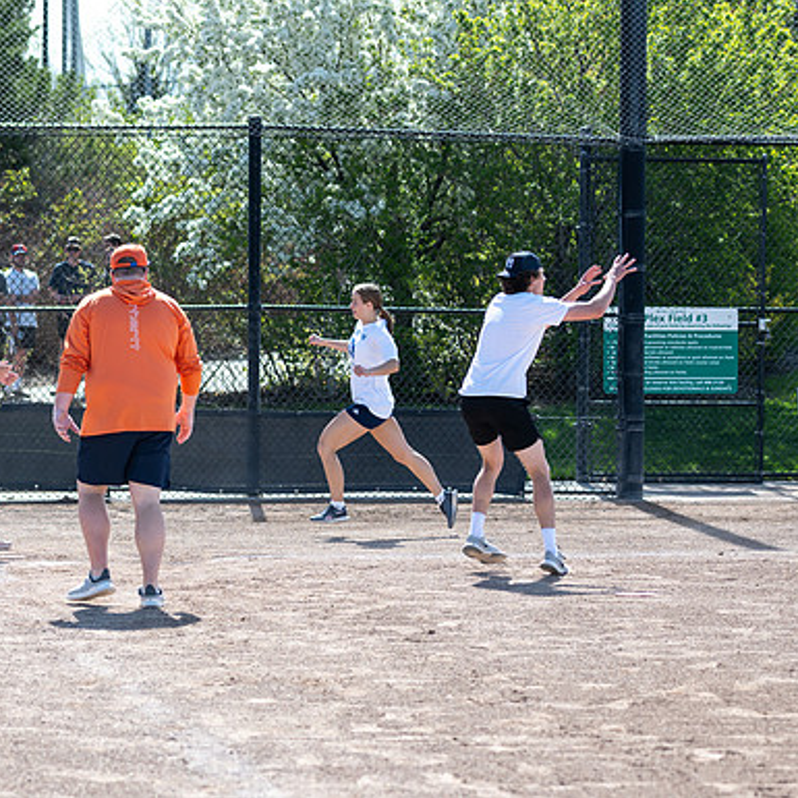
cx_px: 101
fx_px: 3495
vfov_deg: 13.0
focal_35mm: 134
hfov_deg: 12.9
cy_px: 532
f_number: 2.8
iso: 100
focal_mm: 70
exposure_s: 1/1250
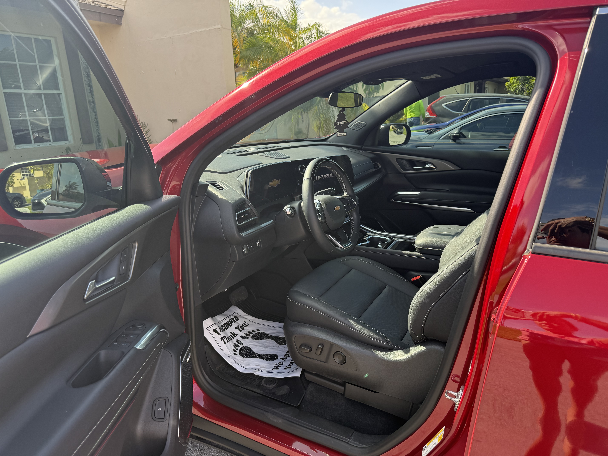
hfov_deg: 71.6
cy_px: 228
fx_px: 422
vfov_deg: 56.8
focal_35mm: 24
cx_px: 304
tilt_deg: -15.5
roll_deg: +2.6
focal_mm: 6.76
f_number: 1.78
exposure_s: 1/563
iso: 100
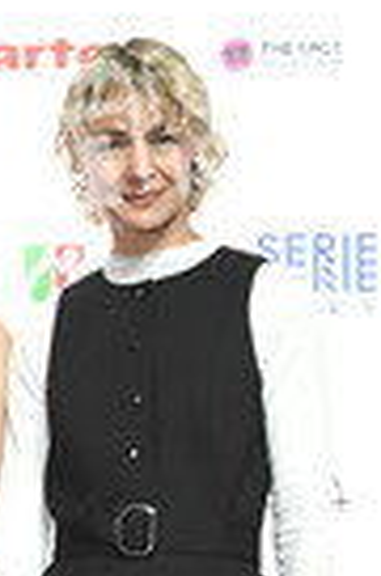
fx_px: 1691
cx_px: -178
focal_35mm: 106
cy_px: 758
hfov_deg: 12.3
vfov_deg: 18.0
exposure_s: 1/200
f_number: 4.5
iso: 1250
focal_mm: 36
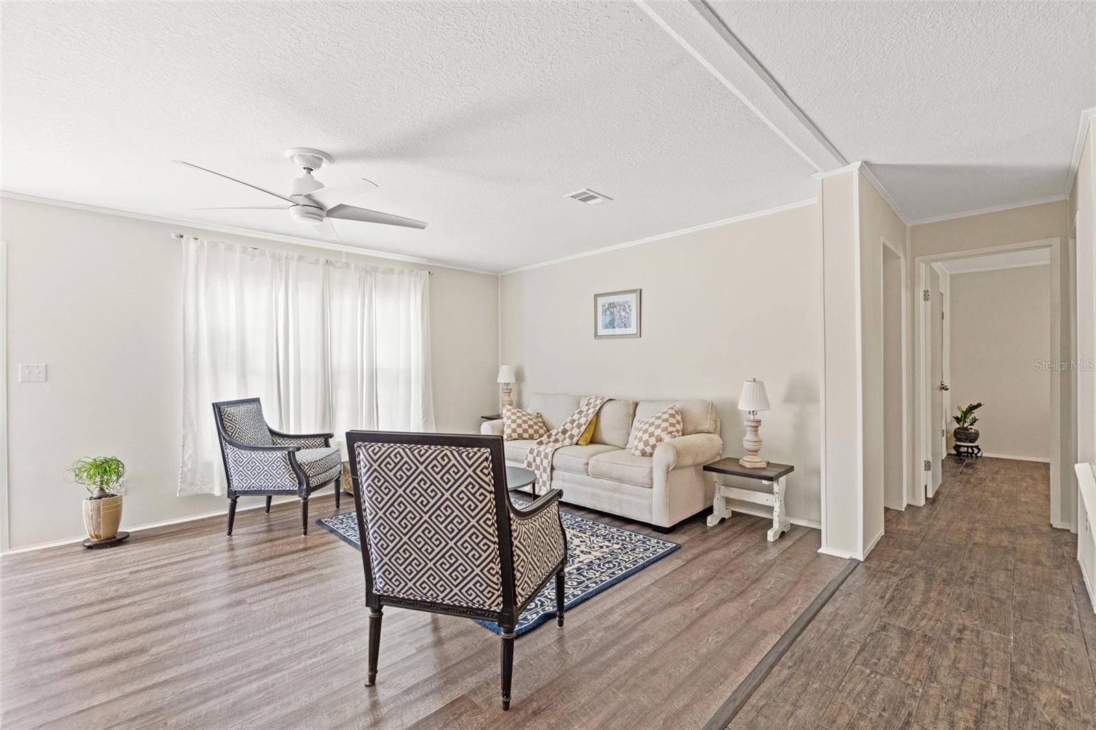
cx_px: 548
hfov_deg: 97.6
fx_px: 479
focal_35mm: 16
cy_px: 365
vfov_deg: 74.6
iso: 400
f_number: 8
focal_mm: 10.5
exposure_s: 1/5
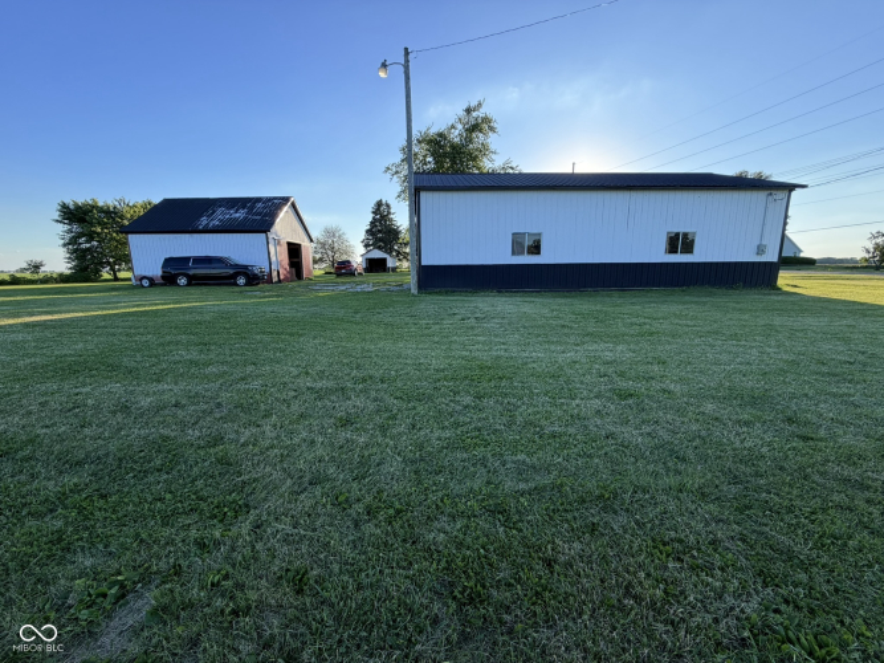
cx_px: 442
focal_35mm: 14
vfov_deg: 85.7
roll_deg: -0.3
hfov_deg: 102.1
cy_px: 332
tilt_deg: -9.7
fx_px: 357
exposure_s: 1/631
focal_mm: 2.22
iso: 40
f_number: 2.2
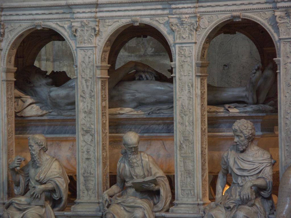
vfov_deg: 7.4
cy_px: 109
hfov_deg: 9.9
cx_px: 146
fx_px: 1681
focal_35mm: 200
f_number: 3.5
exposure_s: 1/10
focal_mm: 50.8
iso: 200
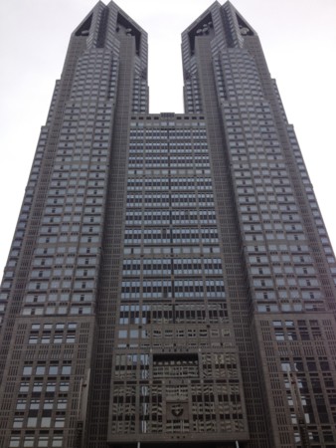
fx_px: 453
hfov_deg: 40.7
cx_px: 168
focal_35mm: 35
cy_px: 224
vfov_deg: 52.6
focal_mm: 4.28
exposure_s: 1/863
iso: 64
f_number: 2.4
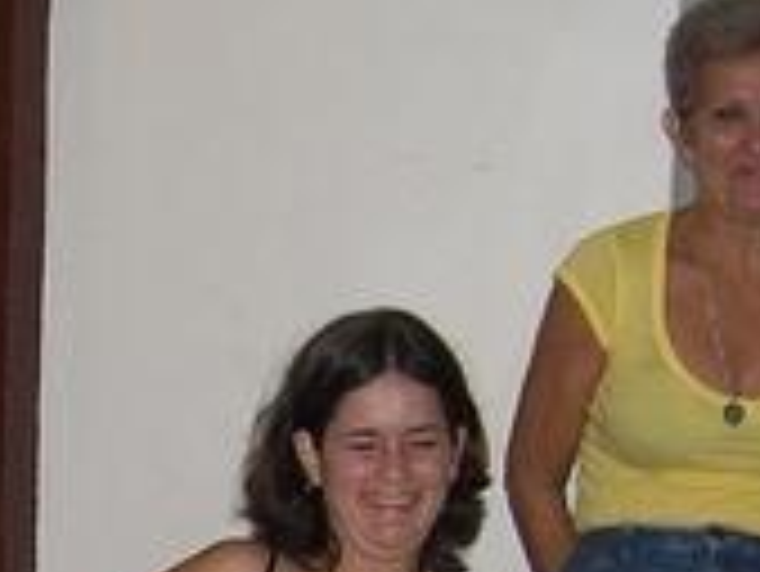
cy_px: 788
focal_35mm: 144
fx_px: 3164
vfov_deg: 10.1
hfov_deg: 13.4
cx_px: -67
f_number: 2.8
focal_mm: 7.9
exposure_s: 1/60
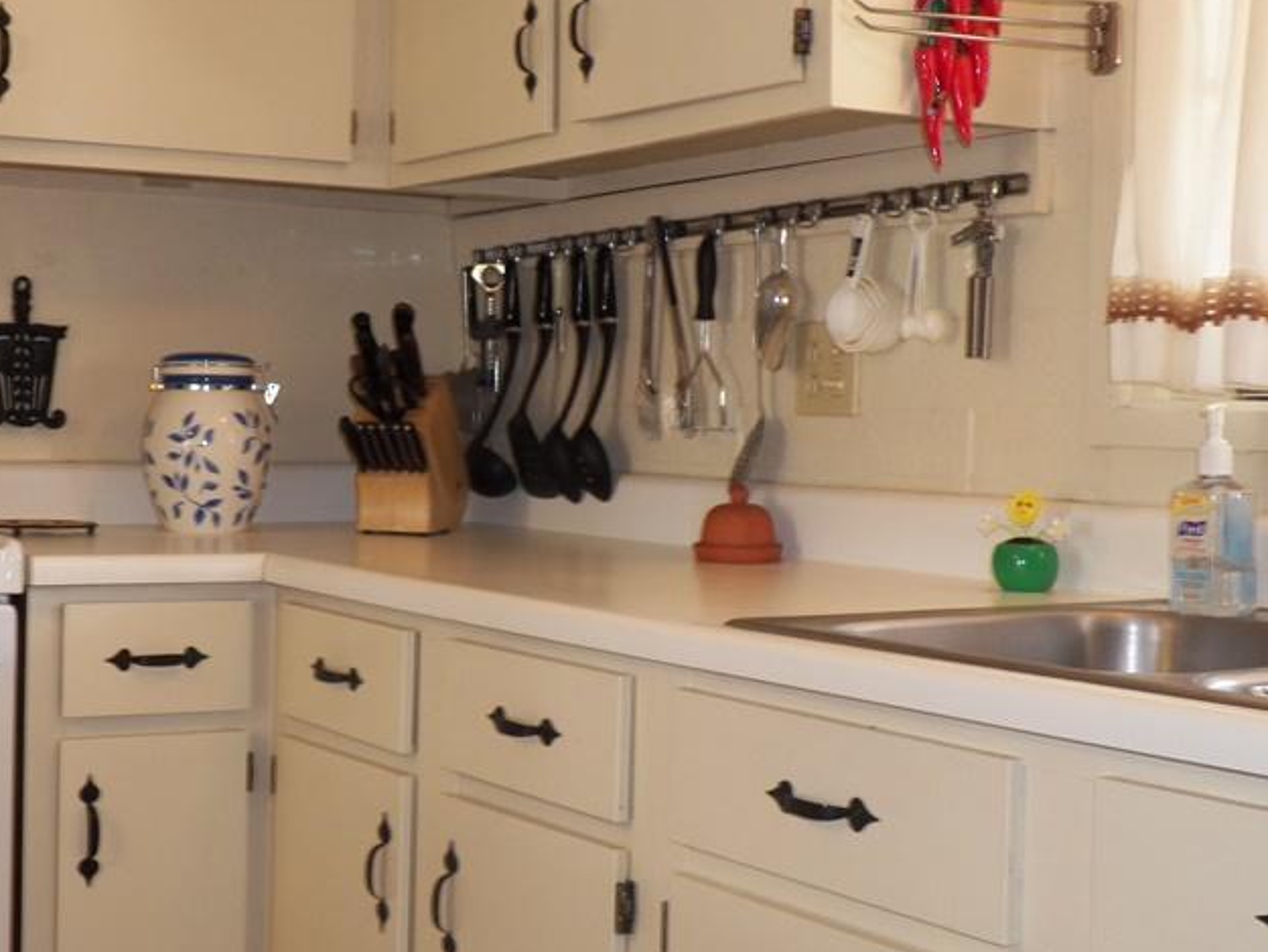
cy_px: 422
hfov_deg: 33.5
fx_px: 2052
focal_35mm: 56
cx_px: 286
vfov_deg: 26.1
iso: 125
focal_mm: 6.3
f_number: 2.8
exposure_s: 1/30
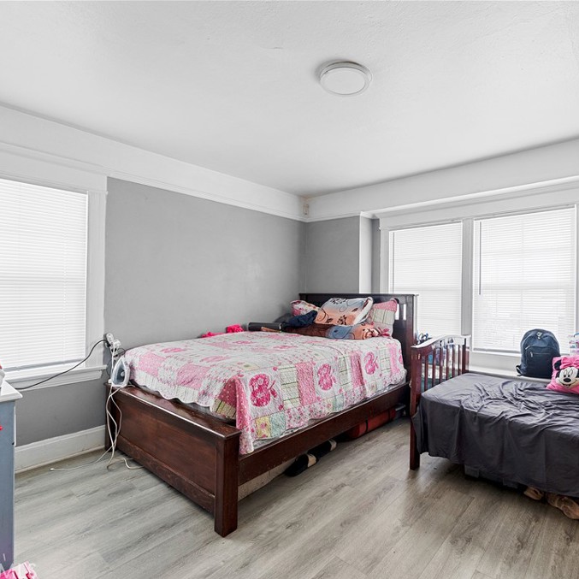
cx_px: 349
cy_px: 291
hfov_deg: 79.7
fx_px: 341
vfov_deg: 80.7
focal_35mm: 18
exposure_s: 1/15
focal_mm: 14
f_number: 8
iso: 1000
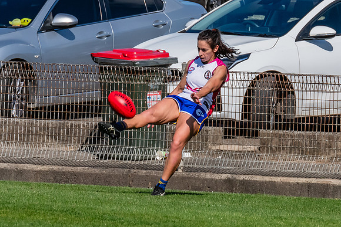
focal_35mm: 1118
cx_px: 199
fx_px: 10592
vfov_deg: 1.2
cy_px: 109
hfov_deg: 1.8
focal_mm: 420
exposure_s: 1/1250
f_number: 14
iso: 800
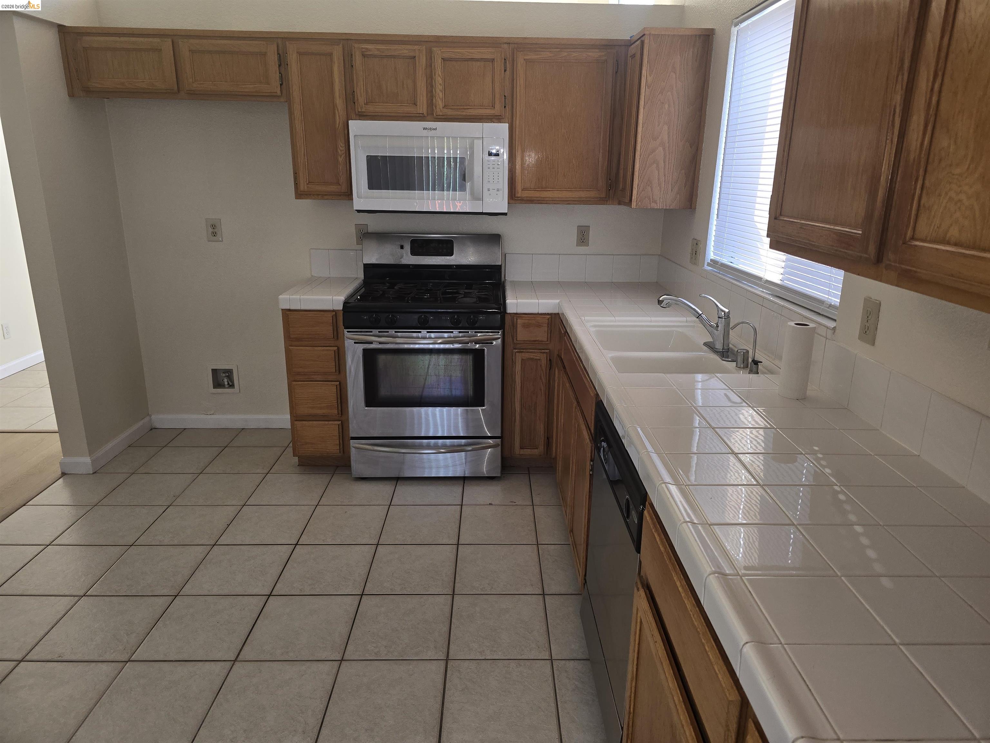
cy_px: 372
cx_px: 495
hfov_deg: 73.9
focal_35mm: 23
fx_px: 658
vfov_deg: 58.9
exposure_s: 1/60
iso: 50
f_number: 1.7
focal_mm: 6.3
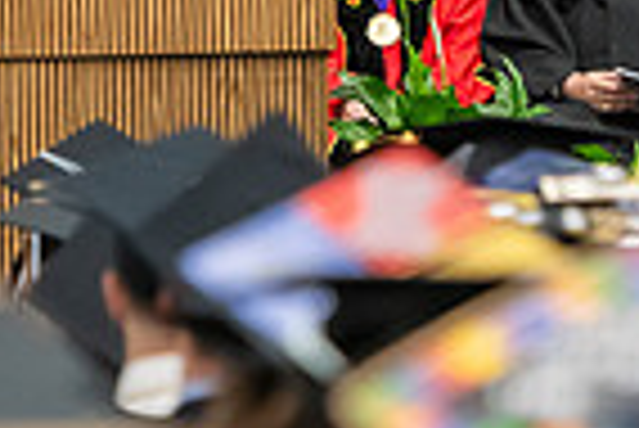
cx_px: 176
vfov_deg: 2.4
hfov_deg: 3.6
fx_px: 10181
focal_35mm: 573
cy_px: -106
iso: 3200
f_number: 3.2
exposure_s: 1/200
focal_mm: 140
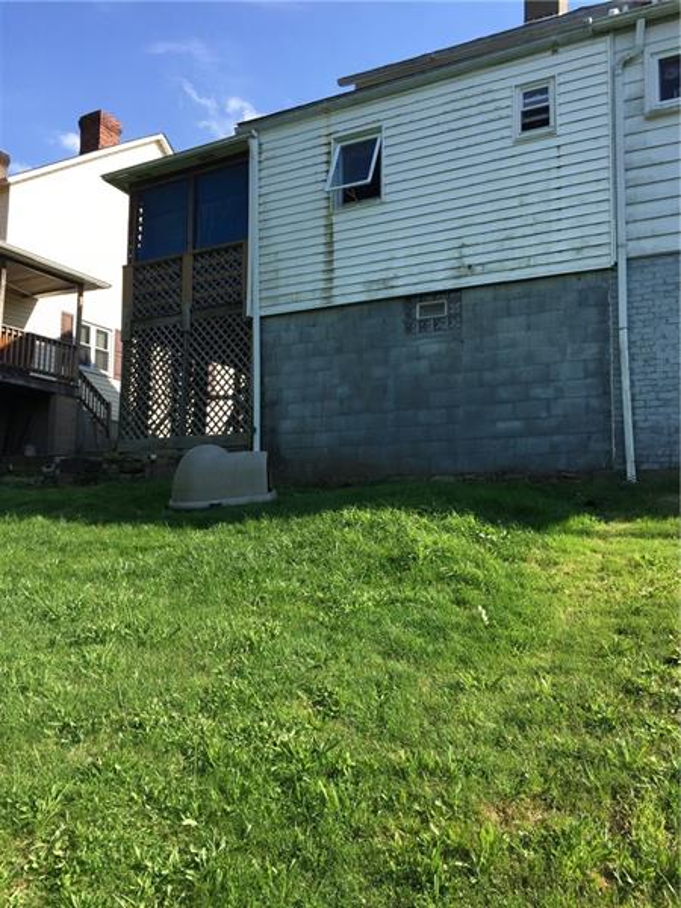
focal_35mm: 29
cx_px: 340
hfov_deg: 48.2
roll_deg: -0.6
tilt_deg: +5.2
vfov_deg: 61.7
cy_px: 454
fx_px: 761
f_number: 2.2
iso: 32
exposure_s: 1/1068
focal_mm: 4.15
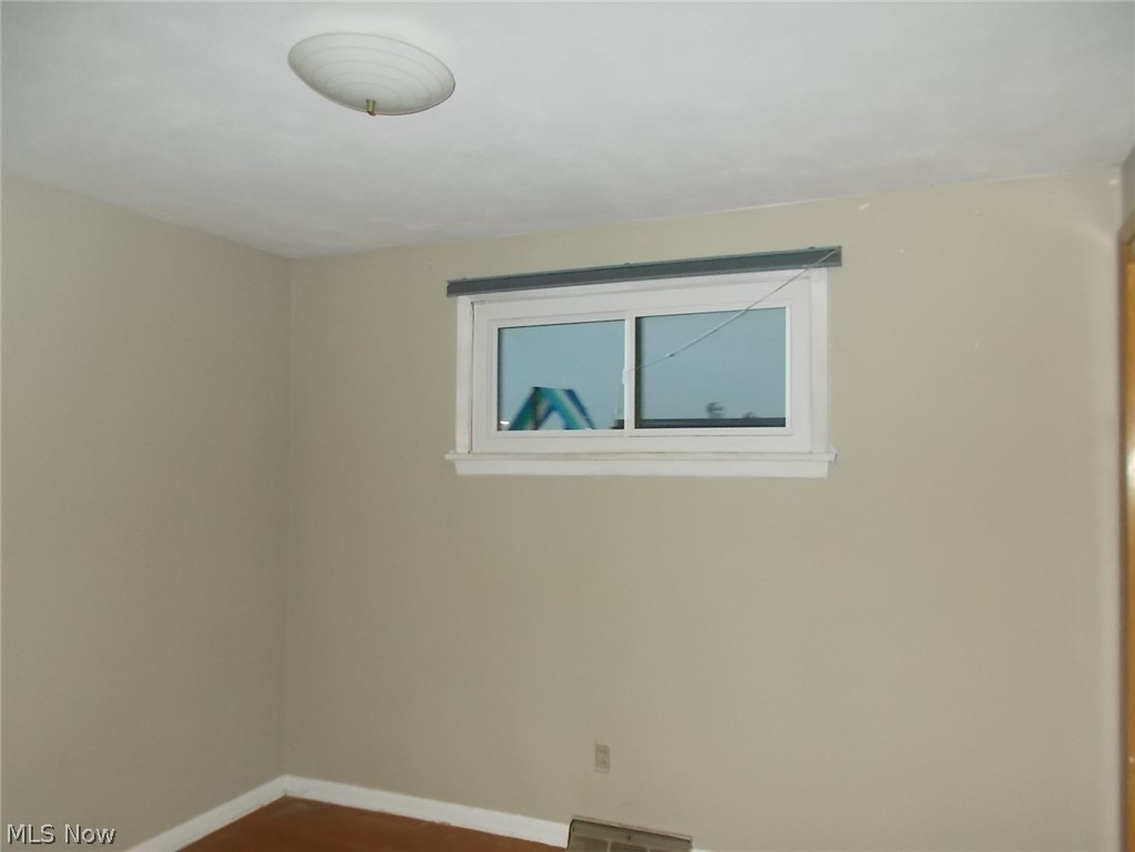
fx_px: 852
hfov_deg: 67.3
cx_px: 568
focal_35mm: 26
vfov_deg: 53.1
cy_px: 426
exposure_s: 1/25
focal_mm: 4.6
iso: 250
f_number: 3.2
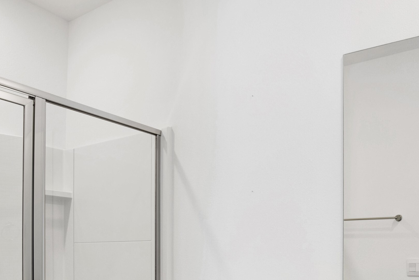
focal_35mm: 34
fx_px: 396
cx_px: 277
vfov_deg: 36.5
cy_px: 252
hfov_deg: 54.7
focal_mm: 18
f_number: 11
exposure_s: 1/2.5
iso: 200
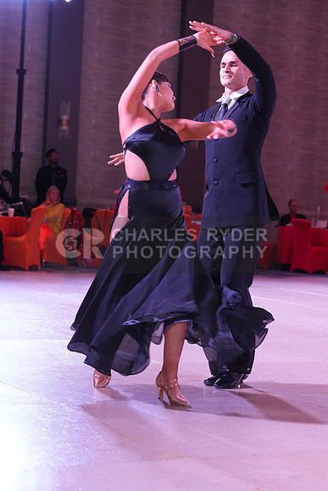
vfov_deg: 25.4
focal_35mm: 80
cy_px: 246
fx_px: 1093
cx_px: 164
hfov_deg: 17.1
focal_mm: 80
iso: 3200
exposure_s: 1/200
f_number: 5.6
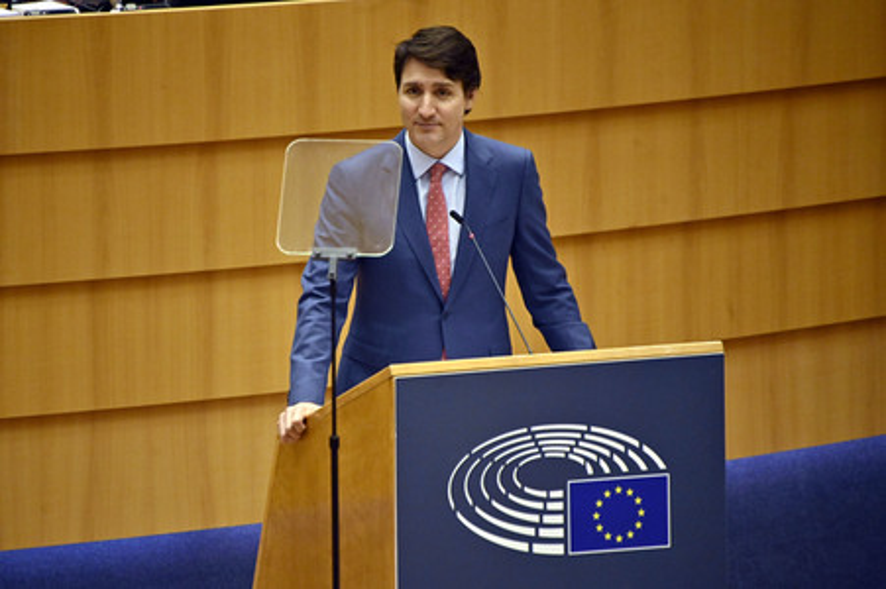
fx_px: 12296
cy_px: 294
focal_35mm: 500
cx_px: 443
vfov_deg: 2.7
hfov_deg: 4.1
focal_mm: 500
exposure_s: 1/500
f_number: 6.3
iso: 5000
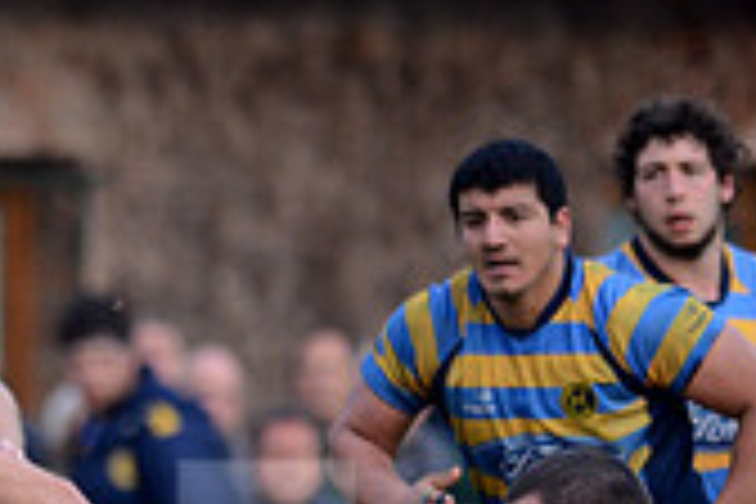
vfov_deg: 0.9
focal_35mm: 1449
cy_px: 596
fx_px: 30427
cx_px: -18
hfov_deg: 1.4
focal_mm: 420
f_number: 4
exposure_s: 1/1000
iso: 1100
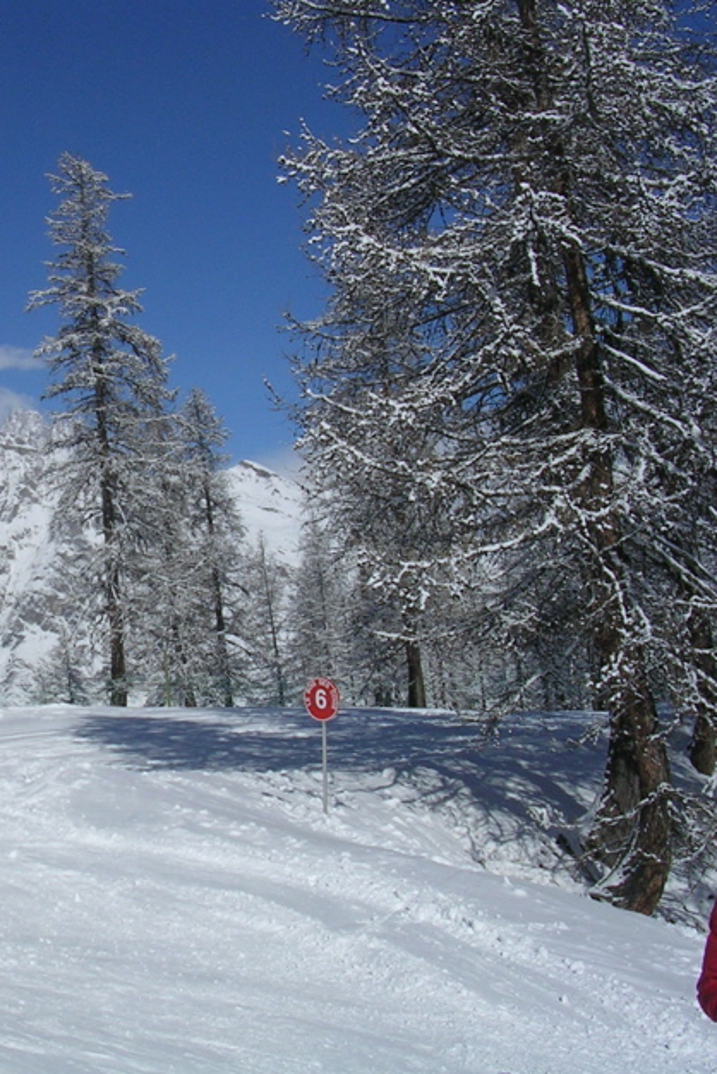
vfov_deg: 37.5
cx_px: 46
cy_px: 535
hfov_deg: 24.7
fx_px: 1582
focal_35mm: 53
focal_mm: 5.8
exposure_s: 1/1078
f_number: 5.6
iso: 50
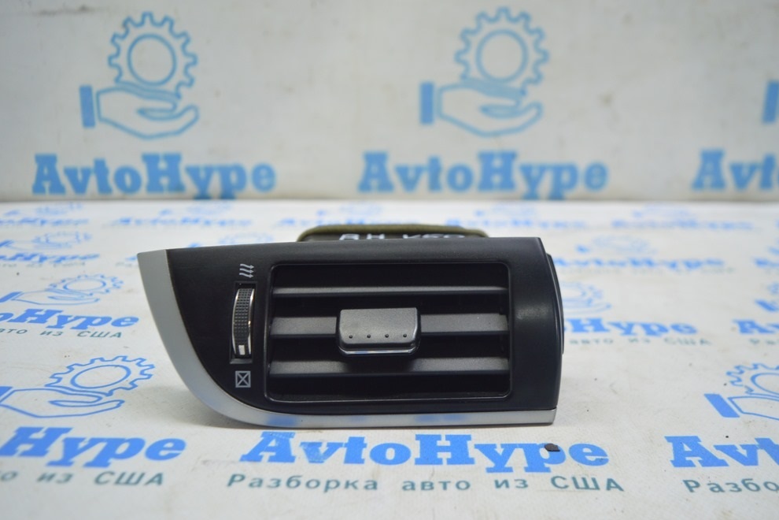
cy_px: 255
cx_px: 402
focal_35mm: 31
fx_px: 671
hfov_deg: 60.3
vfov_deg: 42.3
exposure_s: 1/40
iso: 400
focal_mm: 20
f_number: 3.8
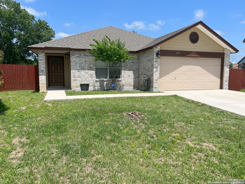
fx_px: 184
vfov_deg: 53.1
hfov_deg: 67.3
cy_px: 92
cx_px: 122
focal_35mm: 26
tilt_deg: -5.6
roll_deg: -0.6
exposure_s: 1/4630
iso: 50
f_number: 1.5
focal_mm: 5.7
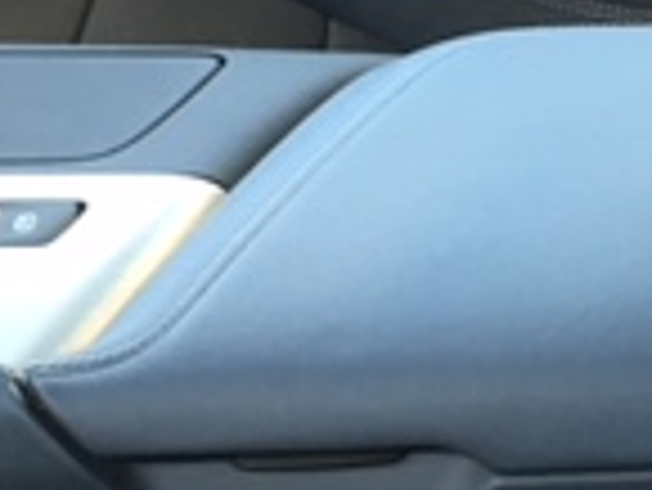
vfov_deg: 11.5
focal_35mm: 128
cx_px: 513
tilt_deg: -31.1
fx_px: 2413
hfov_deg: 15.3
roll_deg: -0.3
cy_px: 67
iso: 80
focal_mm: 4.15
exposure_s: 1/30
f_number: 2.2
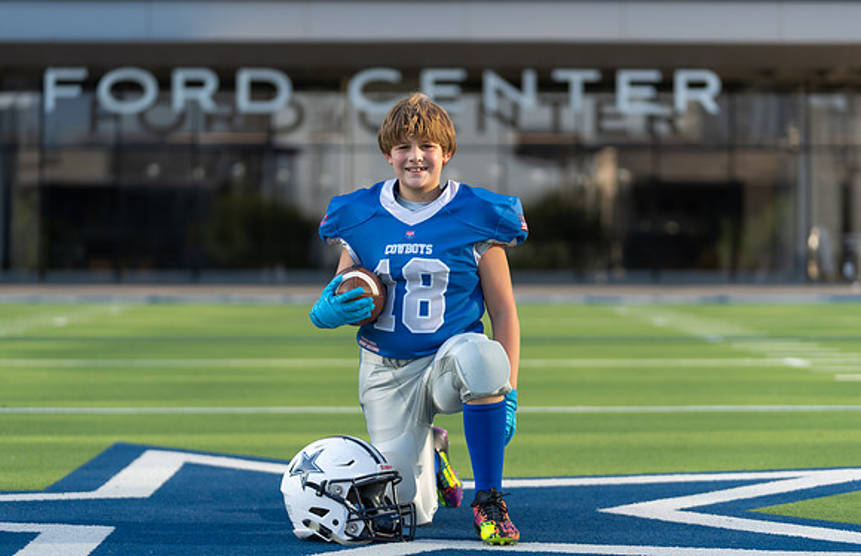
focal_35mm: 107
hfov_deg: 19.2
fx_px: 2542
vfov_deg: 12.5
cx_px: 439
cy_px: 274
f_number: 2.8
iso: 100
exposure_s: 1/640
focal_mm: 100
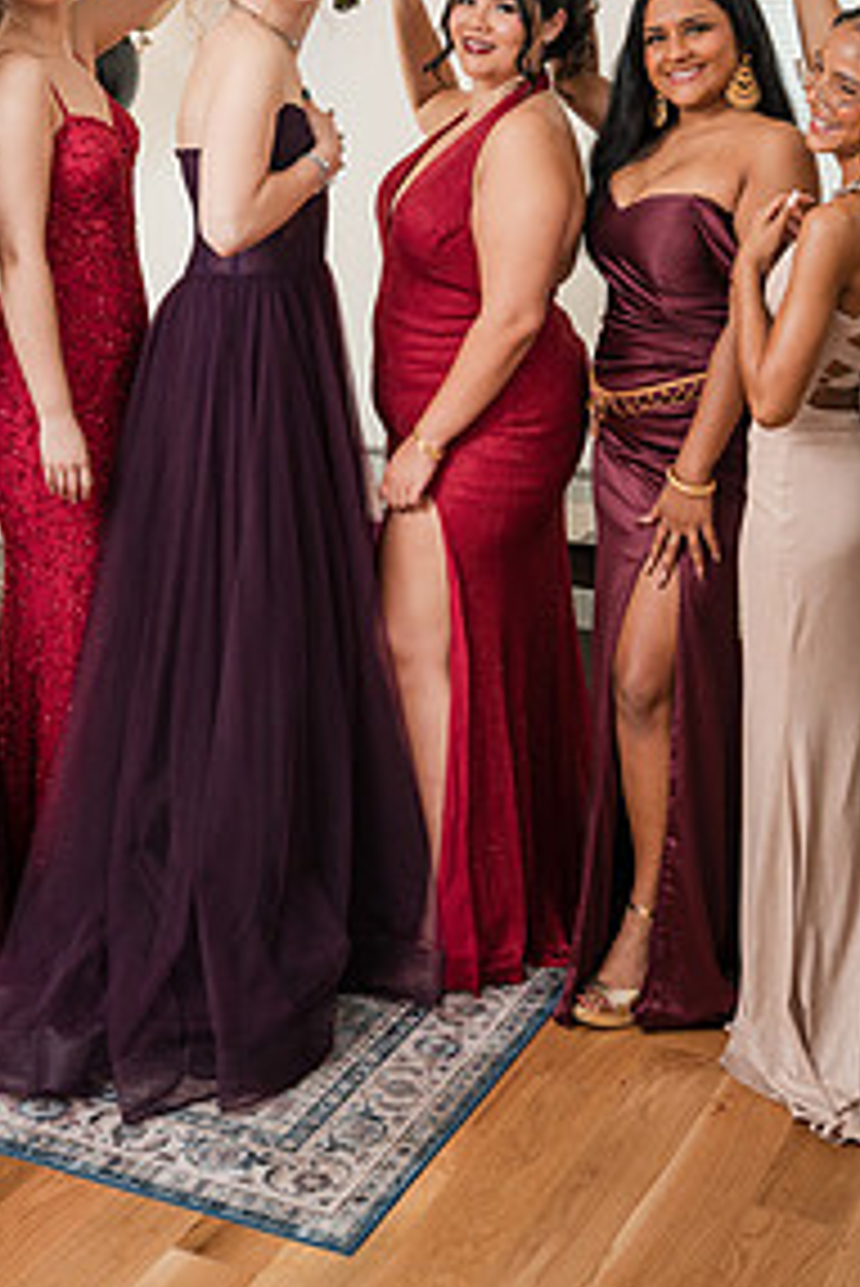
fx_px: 1968
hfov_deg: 24.6
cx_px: 351
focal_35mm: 55
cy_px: 369
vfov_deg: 35.6
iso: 1250
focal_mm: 35
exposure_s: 1/250
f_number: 4
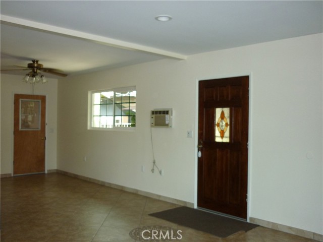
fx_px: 308
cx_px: 162
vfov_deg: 42.9
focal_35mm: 33
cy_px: 121
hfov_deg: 55.4
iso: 200
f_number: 2.8
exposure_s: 1/30
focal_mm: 5.5
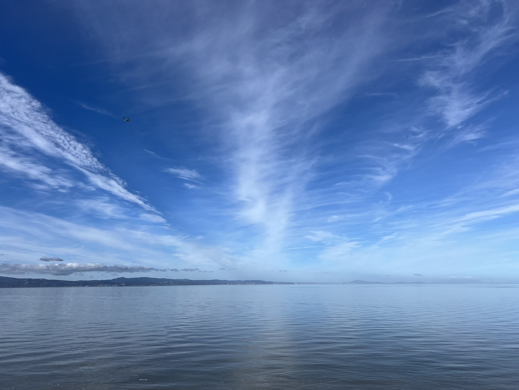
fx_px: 390
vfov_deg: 53.1
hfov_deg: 67.3
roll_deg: +0.5
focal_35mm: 26
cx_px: 260
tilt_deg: +12.3
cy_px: 195
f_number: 1.5
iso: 50
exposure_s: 1/8696
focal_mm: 5.7
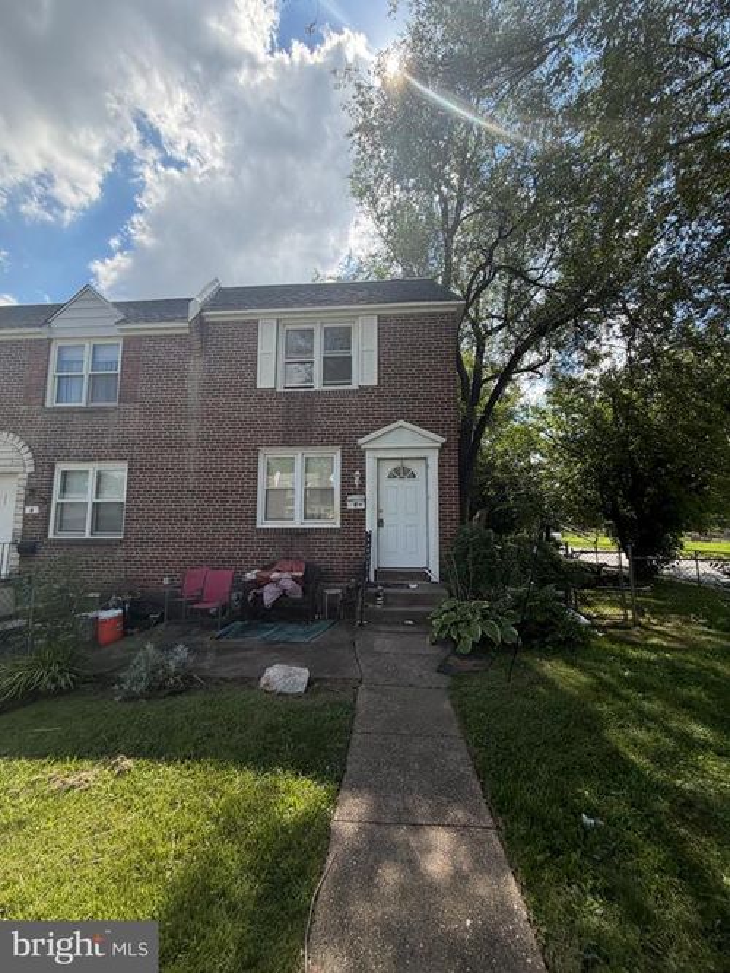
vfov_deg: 102.1
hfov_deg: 85.7
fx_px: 394
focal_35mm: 14
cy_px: 486
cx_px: 365
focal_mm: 2.22
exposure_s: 1/799
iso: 20
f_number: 2.2
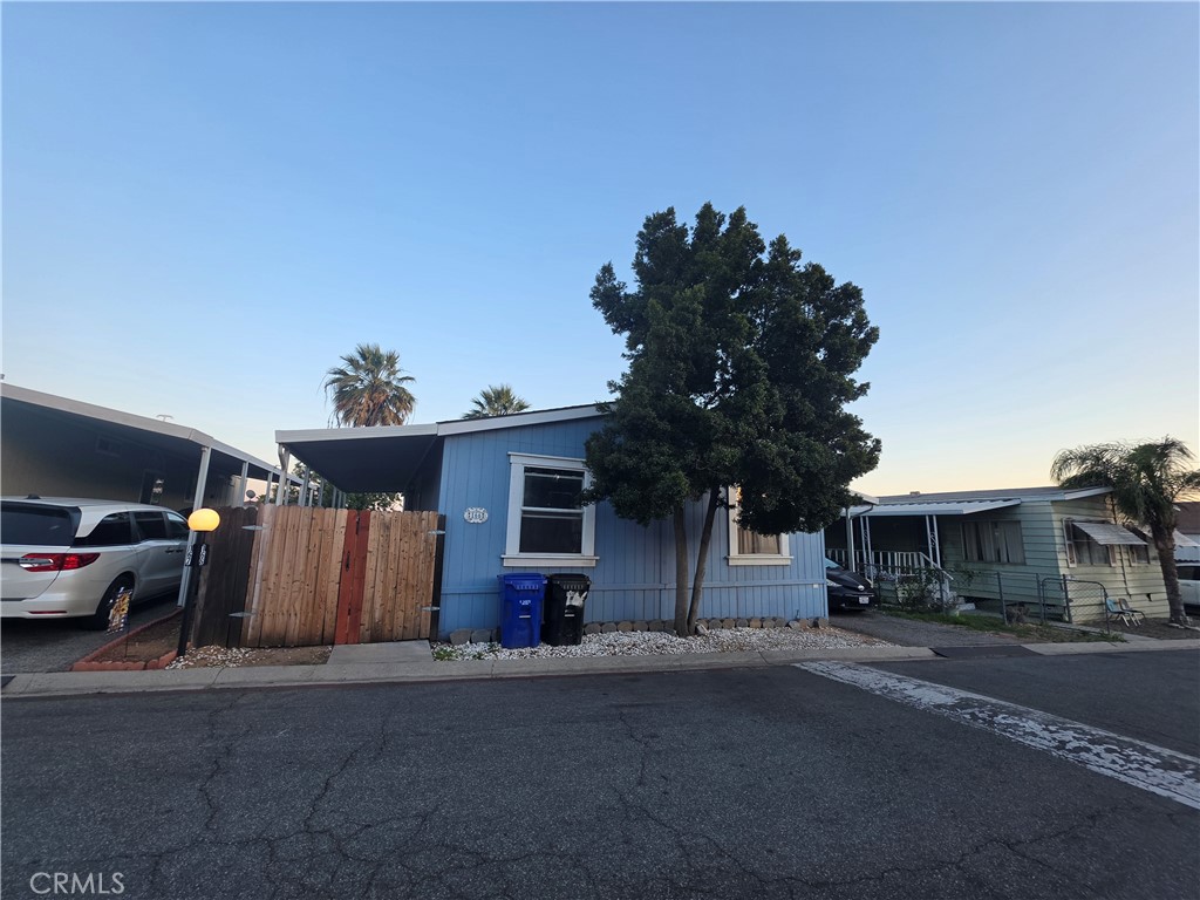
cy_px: 450
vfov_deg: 89.9
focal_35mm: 13
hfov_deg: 106.2
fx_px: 451
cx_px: 600
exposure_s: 1/120
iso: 32
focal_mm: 2.2
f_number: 1.9
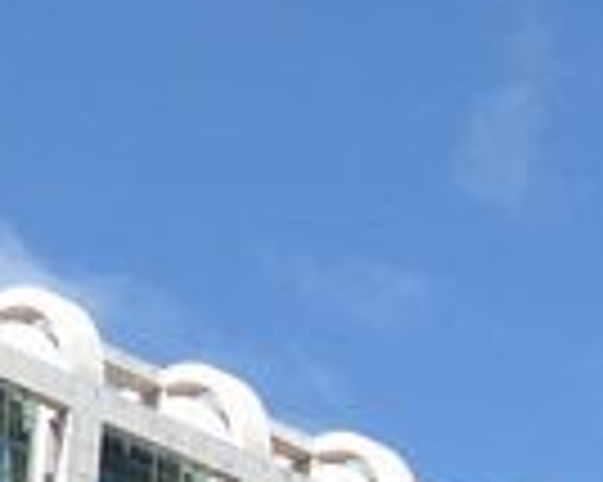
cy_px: 959
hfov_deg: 11.7
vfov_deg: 9.2
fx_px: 2800
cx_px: 922
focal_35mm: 157
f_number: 3.4
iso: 80
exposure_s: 1/640
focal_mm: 4.7
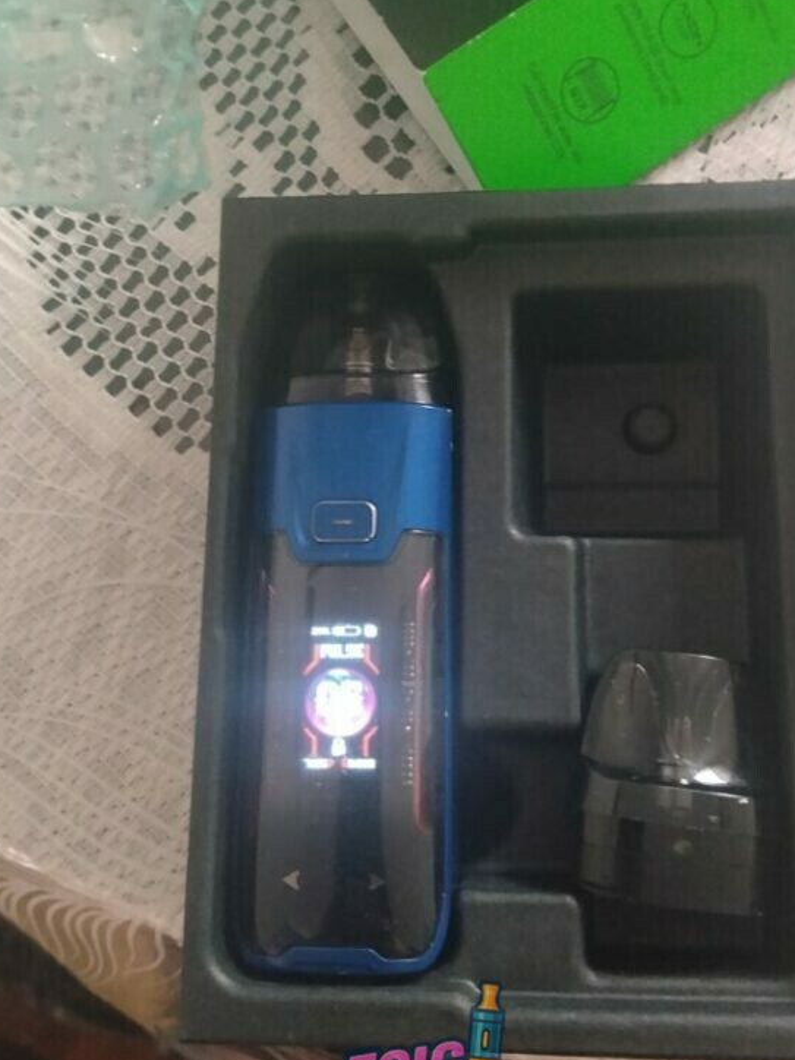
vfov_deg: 45.7
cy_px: 461
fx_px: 1255
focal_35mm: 41
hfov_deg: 35.1
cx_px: 425
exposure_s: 1/25
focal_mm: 3.96
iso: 500
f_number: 1.8
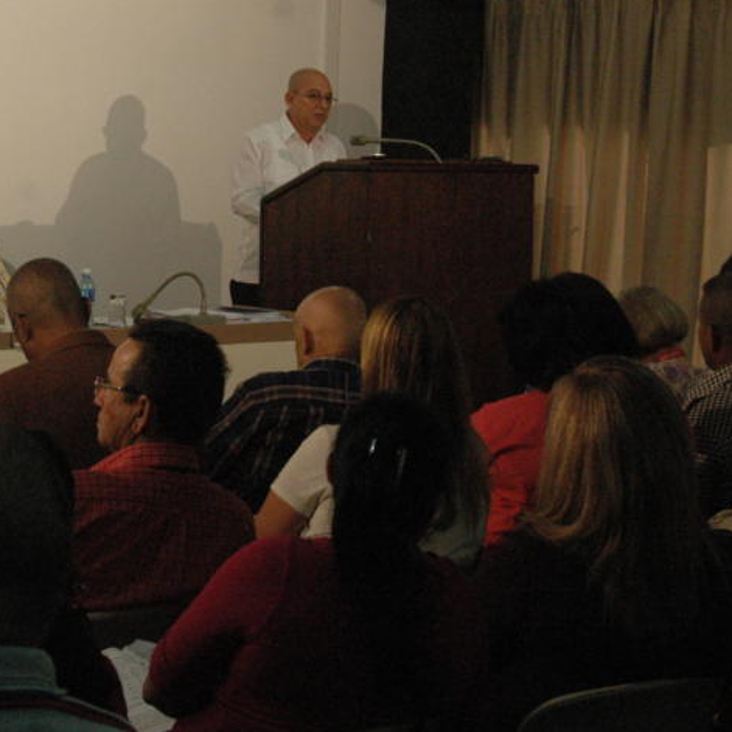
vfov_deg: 17.9
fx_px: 2319
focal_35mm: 97
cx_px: 141
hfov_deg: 17.8
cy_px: 245
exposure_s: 1/125
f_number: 5.6
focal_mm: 35
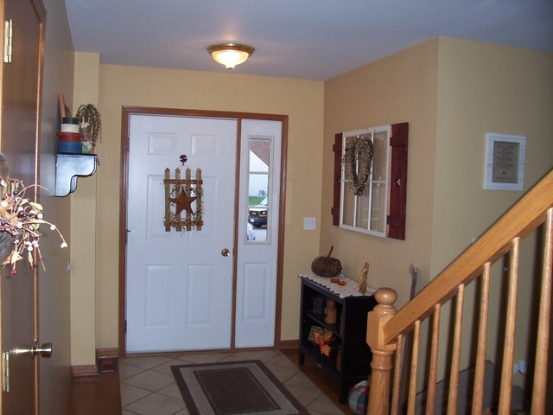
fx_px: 543
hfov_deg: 54.0
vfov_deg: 41.8
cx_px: 276
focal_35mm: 34
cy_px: 208
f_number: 2.7
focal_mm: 5.6
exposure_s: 1/60
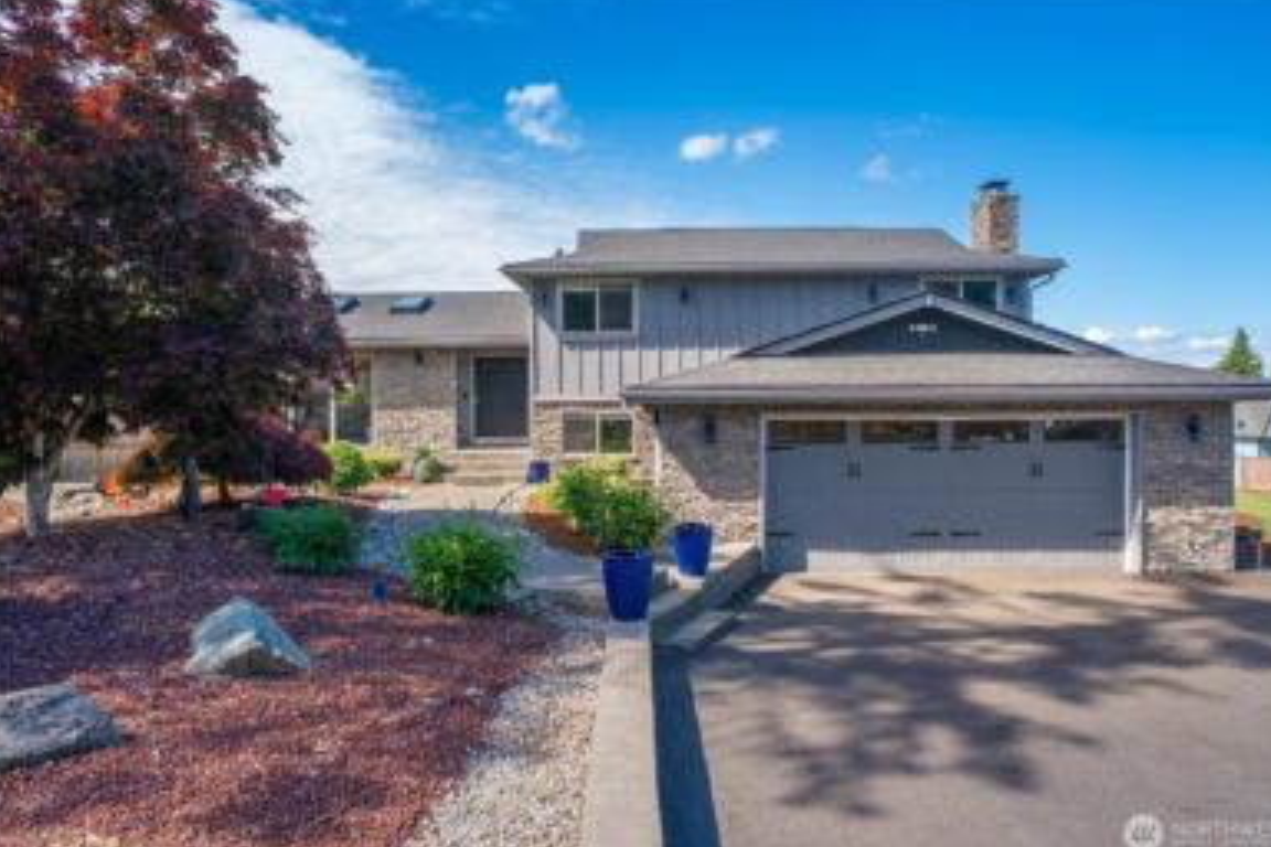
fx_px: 883
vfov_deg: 51.3
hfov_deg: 71.5
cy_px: 422
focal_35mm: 25
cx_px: 652
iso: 80
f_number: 7.1
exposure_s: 1/80
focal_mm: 24
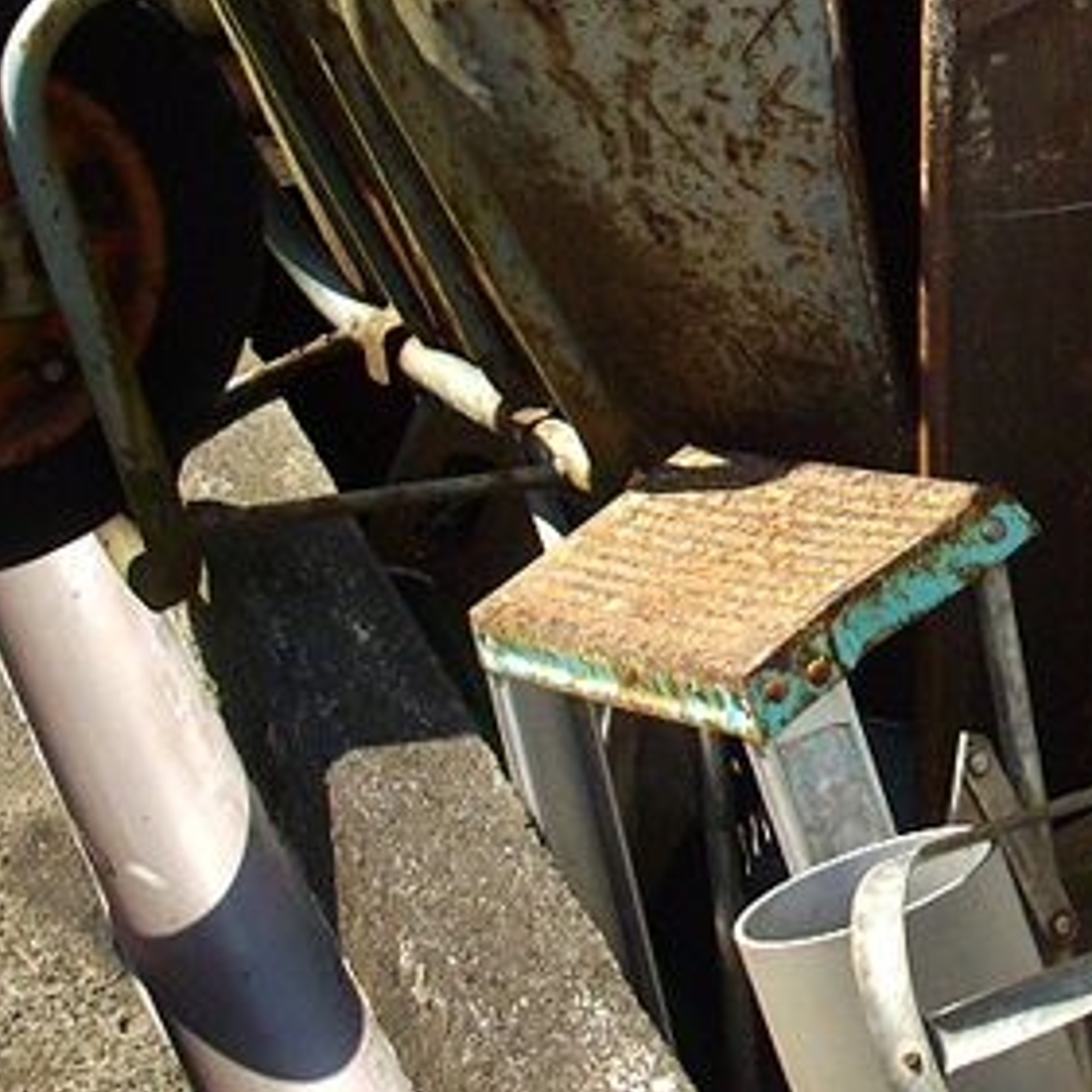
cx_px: 1244
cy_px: 35
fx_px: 3533
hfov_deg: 16.9
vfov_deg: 17.2
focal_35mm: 99
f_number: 5.6
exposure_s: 1/200
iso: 80
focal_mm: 6.2
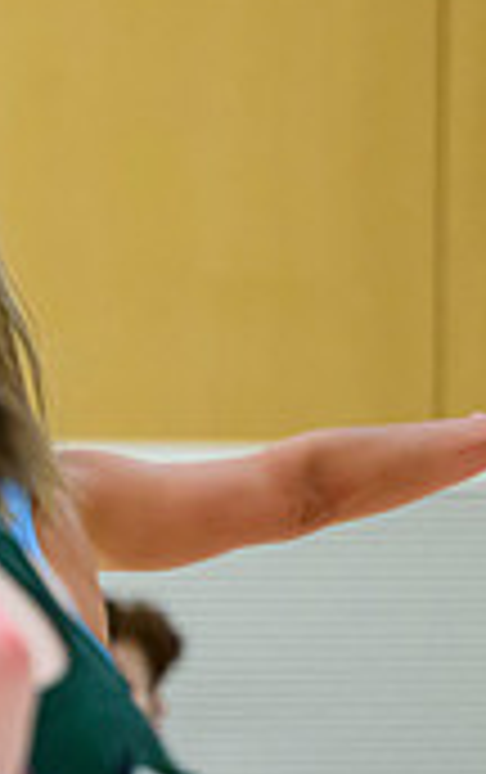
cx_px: -653
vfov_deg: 2.5
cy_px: 824
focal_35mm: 842
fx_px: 17784
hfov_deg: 1.6
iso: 4000
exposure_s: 1/1250
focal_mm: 200
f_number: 3.2
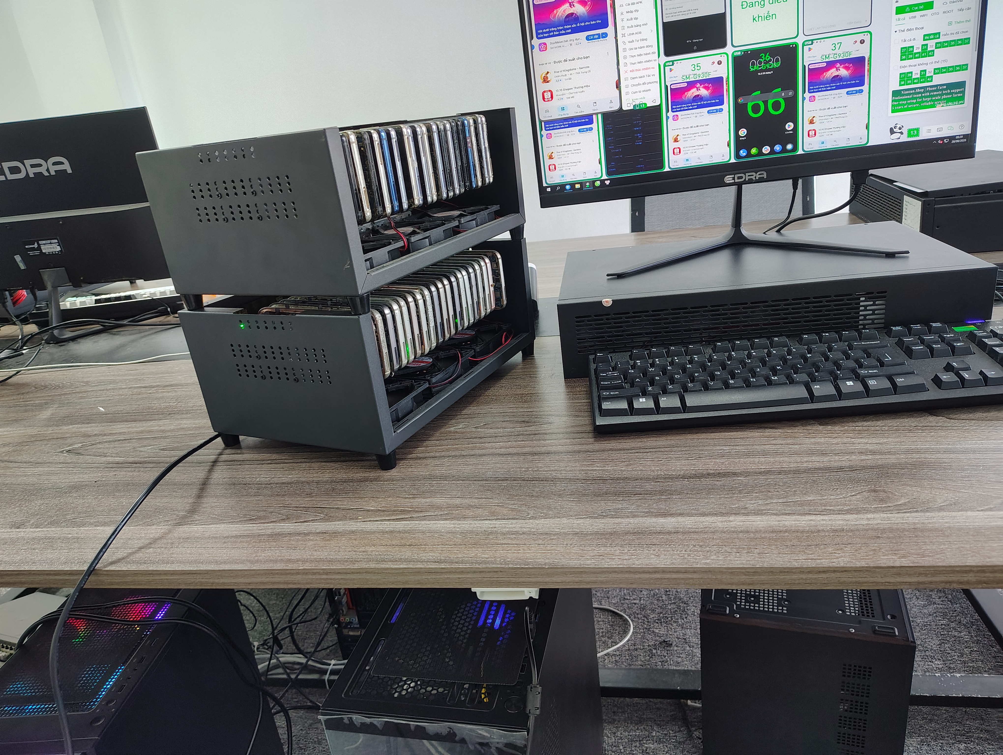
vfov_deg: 56.9
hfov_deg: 71.5
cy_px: 378
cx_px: 502
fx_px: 696
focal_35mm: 24
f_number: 1.8
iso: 1050
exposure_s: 1/50
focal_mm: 5.56
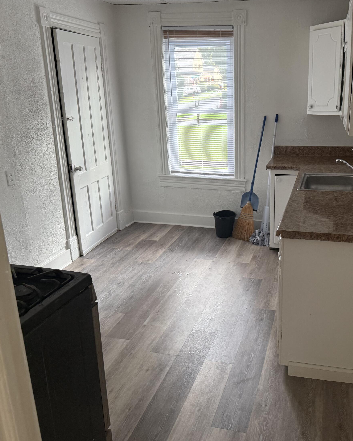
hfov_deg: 45.2
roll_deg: +0.8
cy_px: 223
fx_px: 418
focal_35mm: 32
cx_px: 230
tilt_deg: -14.5
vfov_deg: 55.7
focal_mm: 6.76
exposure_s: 1/120
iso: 320
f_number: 1.78
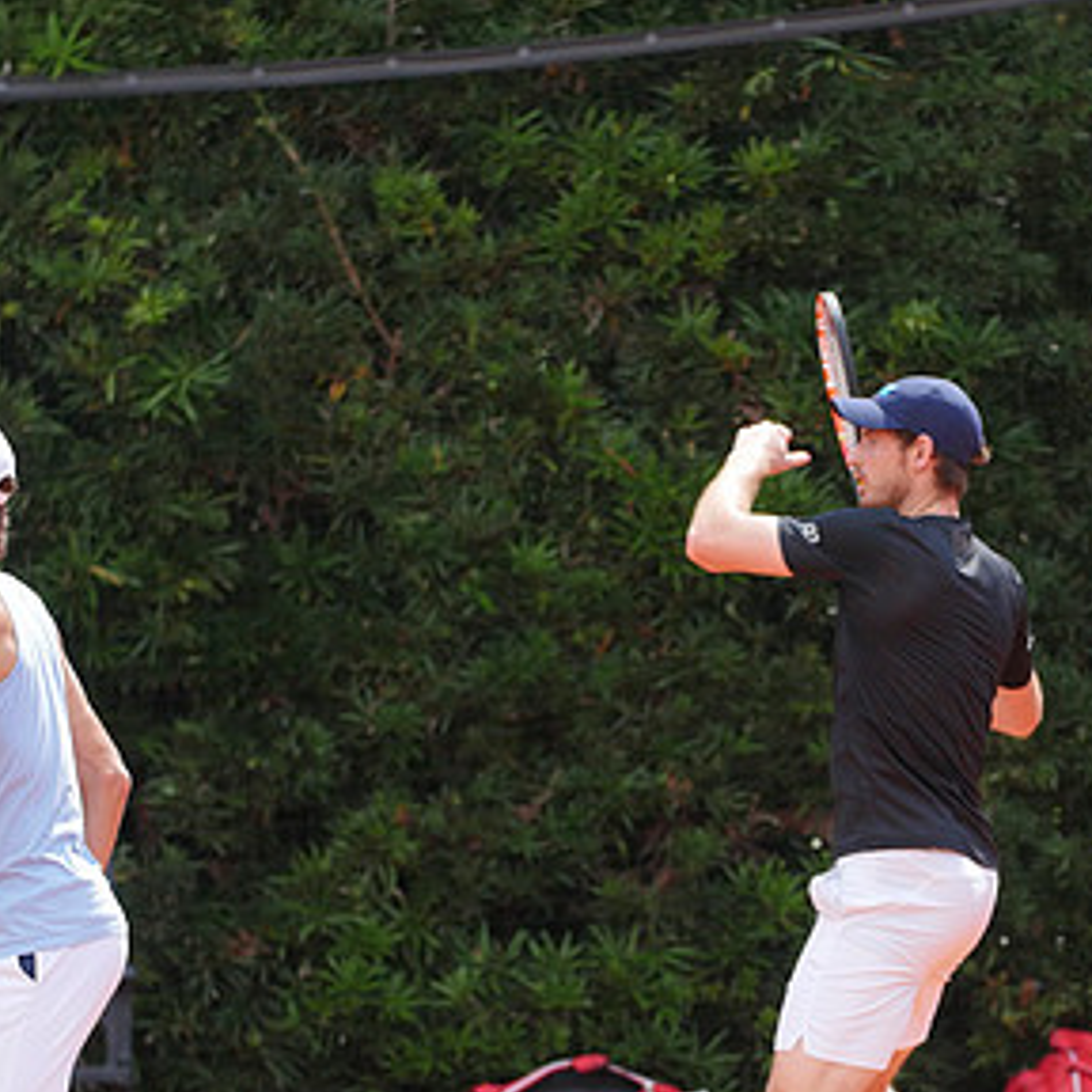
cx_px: 823
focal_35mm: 456
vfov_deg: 3.8
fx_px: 16275
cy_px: 779
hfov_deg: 3.8
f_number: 3.5
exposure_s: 1/1600
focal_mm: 128
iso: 400
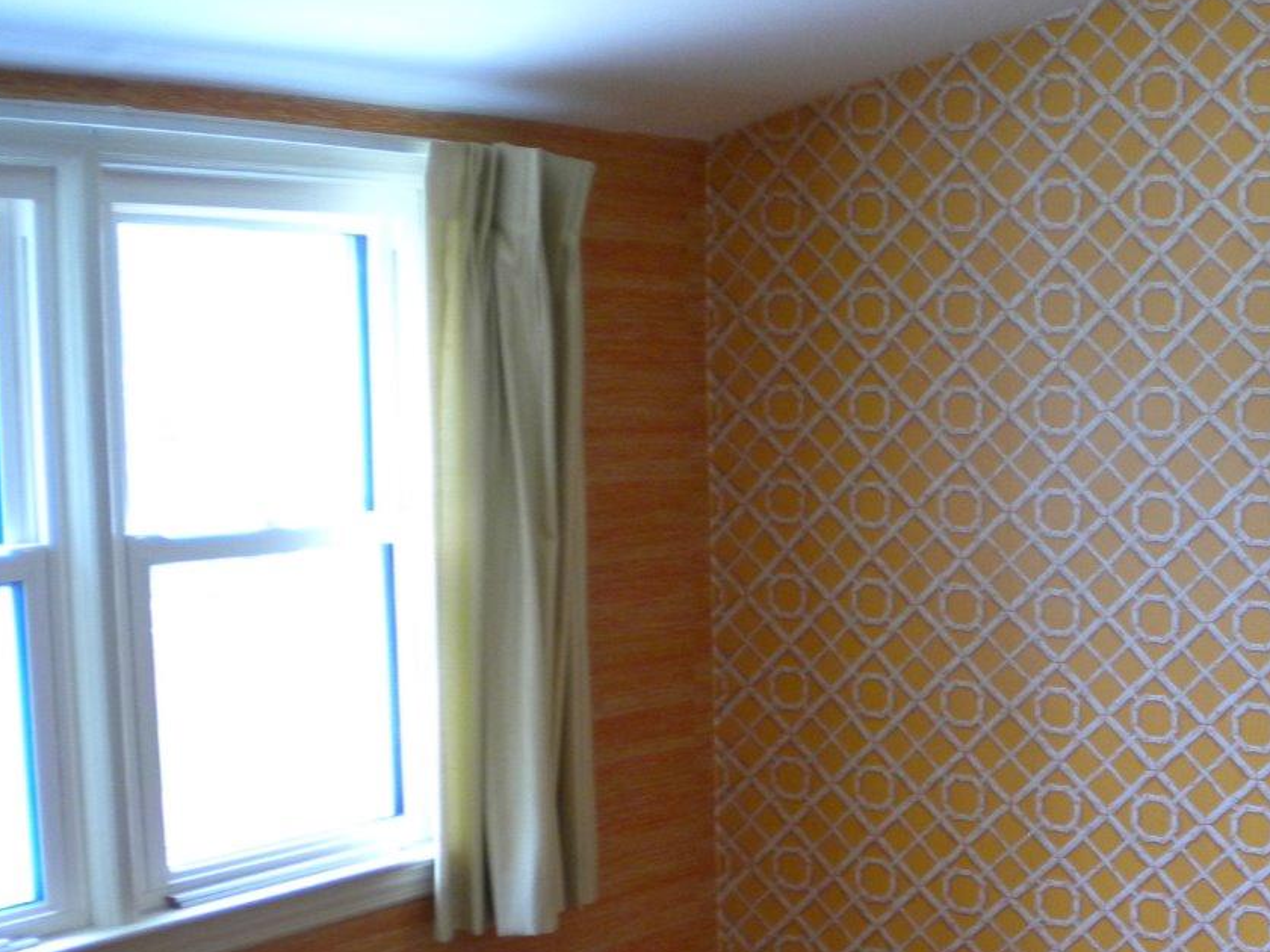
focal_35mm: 60
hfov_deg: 31.2
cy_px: 810
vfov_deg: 23.9
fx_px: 2201
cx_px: 1054
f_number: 3.1
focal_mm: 6.3
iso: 276
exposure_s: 1/56.5
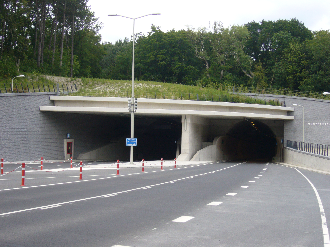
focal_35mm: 55
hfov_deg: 34.9
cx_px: 165
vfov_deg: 26.6
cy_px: 124
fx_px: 524
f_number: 3.5
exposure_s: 1/400
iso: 80
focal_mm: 9.1
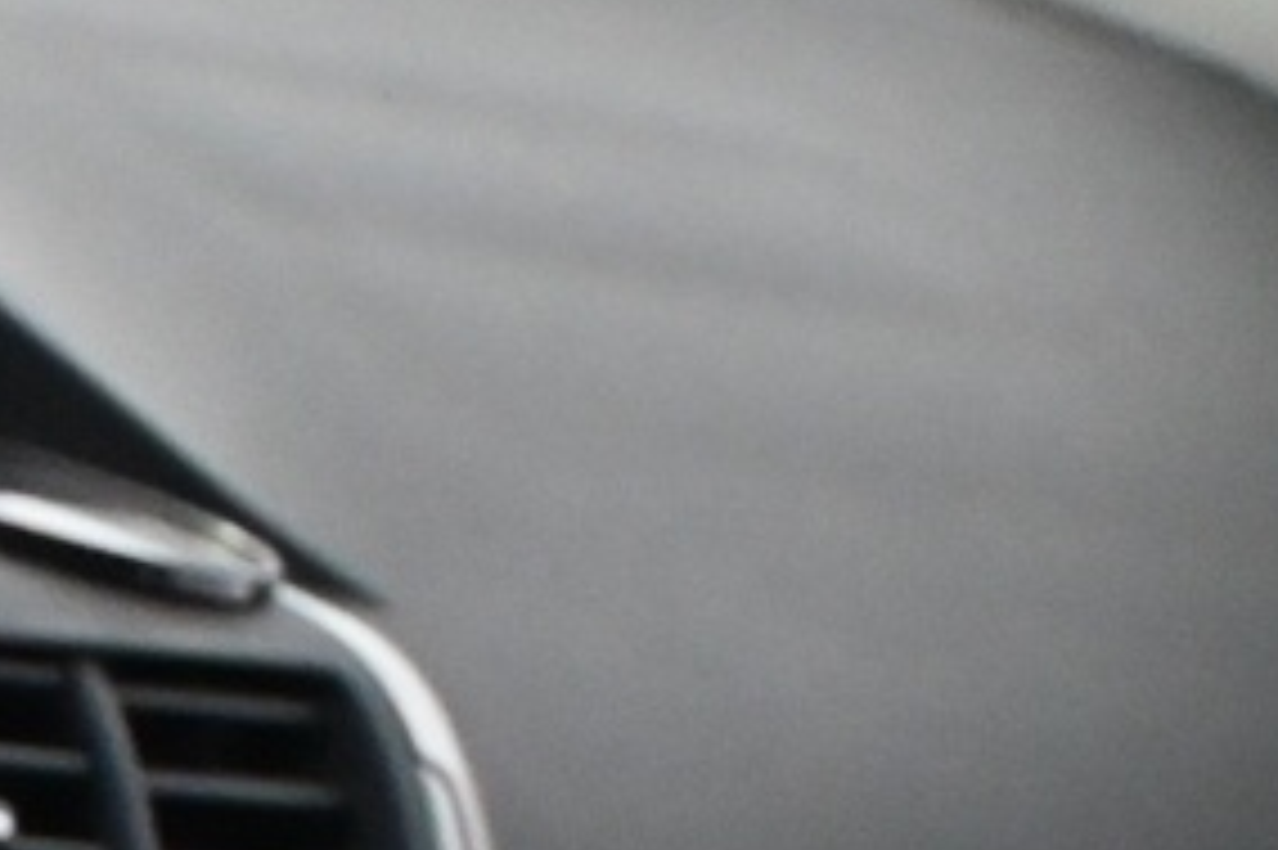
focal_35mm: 240
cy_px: 2397
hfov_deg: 7.8
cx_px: -2142
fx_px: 8515
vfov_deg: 5.4
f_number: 4.5
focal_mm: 28
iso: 5000
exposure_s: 1/60
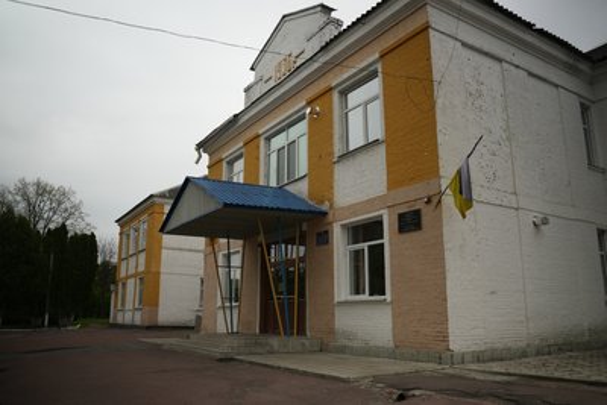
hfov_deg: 65.5
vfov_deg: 46.4
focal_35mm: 28
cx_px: 304
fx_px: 472
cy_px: 202
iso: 320
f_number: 2.8
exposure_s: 1/250
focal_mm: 28
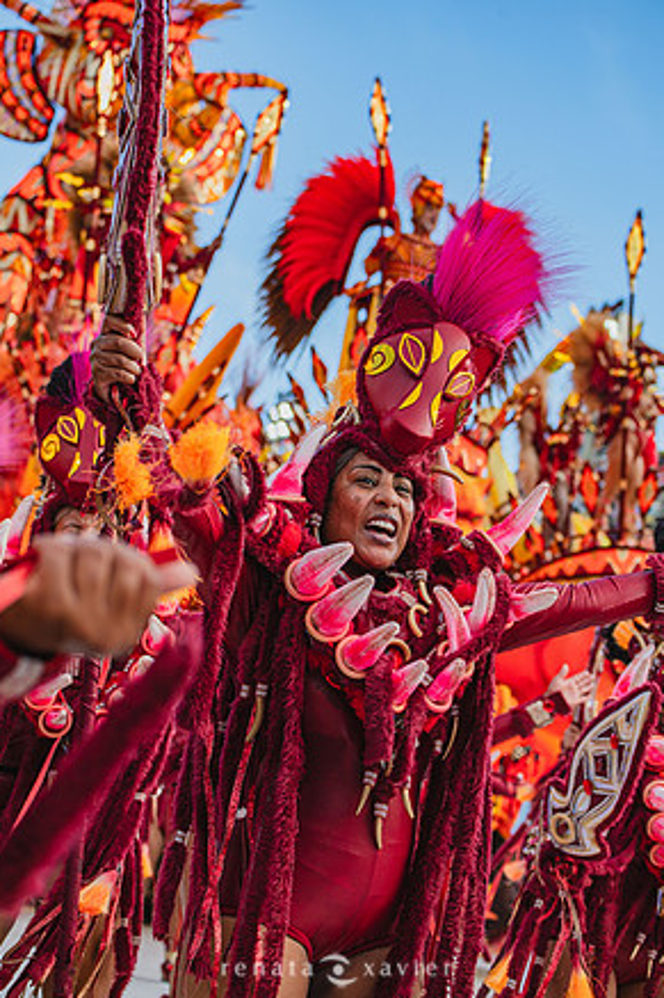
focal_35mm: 72
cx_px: 332
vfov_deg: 28.1
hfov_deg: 18.9
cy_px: 496
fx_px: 1993
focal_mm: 70
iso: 640
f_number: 5.6
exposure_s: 1/1600
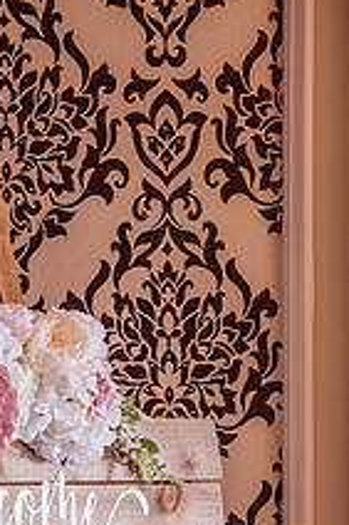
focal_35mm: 85
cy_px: 523
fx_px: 1238
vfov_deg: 23.0
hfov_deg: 15.7
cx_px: -15
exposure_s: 1/80
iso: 800
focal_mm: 40
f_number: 4.5
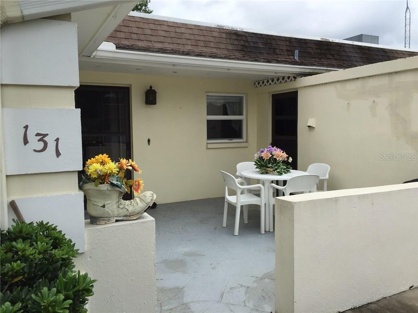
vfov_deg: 48.2
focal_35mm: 29
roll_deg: -0.7
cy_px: 156
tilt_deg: -4.0
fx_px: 350
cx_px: 209
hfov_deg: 61.7
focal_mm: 4.15
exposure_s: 1/1199
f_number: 2.2
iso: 32
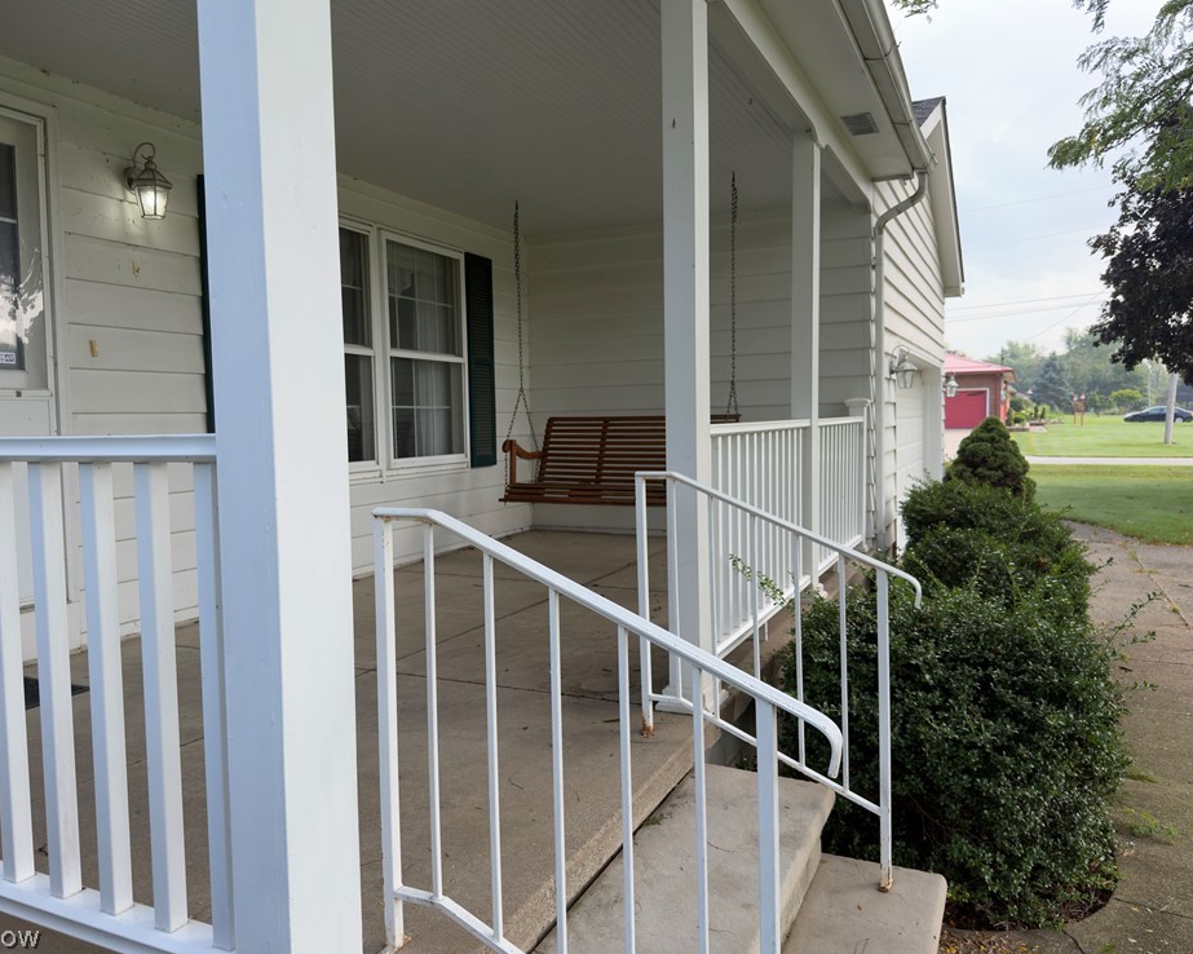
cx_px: 567
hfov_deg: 66.0
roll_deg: +1.7
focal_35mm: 26
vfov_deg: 54.9
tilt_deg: -3.4
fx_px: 918
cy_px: 461
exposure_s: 1/838
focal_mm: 6.76
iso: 100
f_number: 1.78
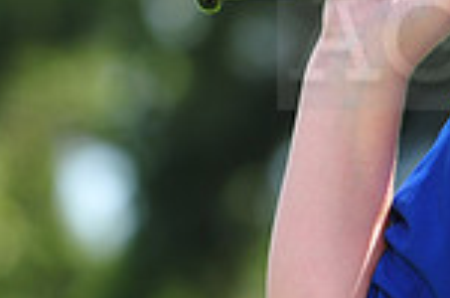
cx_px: 778
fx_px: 5376
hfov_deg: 4.7
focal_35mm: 431
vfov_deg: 3.2
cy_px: 21
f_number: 4.5
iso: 200
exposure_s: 1/500
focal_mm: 112
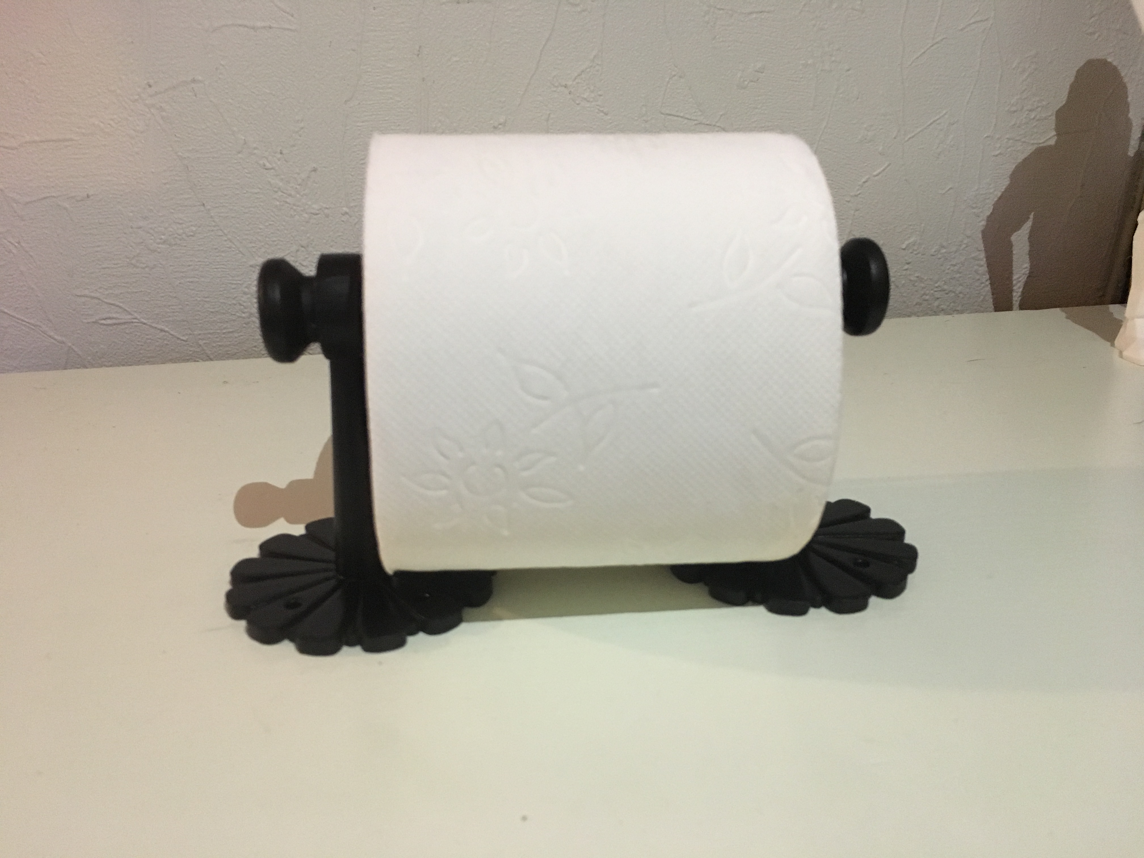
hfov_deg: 61.7
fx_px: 958
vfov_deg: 48.2
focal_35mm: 29
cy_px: 429
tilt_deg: -20.4
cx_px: 572
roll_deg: +2.5
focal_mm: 4.15
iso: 250
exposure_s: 1/17
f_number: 2.2
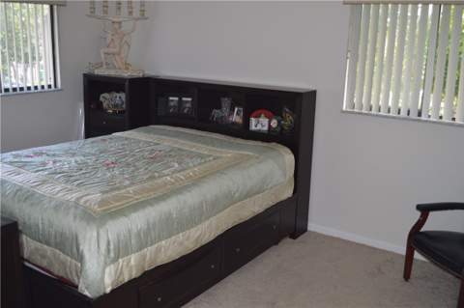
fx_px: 464
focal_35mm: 36
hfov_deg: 53.2
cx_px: 232
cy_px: 154
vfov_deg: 36.8
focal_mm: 24
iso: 500
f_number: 4
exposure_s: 1/60
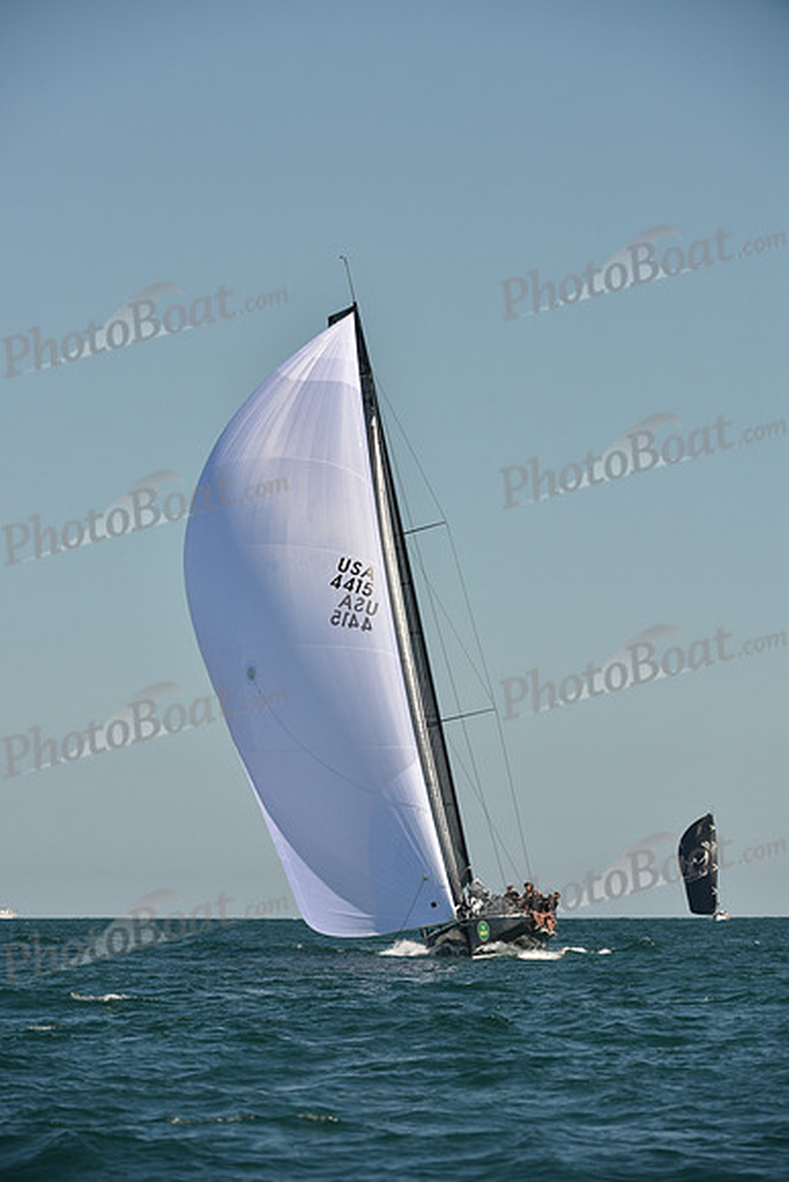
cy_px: 591
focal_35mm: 200
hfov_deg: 6.9
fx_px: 6571
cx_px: 394
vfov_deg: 10.3
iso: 250
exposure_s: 1/1600
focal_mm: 200
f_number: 7.1
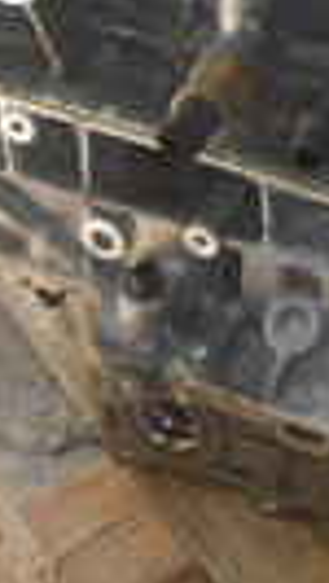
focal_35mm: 136
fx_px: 2105
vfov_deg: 14.8
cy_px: -250
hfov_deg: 8.8
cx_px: 382
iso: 80
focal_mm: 4.6
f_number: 3.5
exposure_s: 1/80
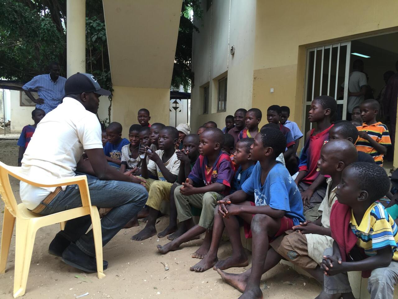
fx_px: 333
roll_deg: -2.4
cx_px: 199
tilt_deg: -3.1
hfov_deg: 61.7
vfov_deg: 48.2
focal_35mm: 29
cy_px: 150
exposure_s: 1/101
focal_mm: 4.15
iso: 32
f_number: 2.2
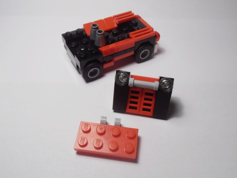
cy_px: 89
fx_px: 253
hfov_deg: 50.1
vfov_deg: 38.7
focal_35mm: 37
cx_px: 118
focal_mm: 6.61
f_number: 3.9
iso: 80
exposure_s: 1/60
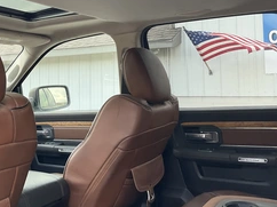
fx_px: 384
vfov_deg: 29.9
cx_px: 64
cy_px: 63
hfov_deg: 38.5
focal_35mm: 48
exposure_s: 1/122
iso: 25
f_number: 1.8
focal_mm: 3
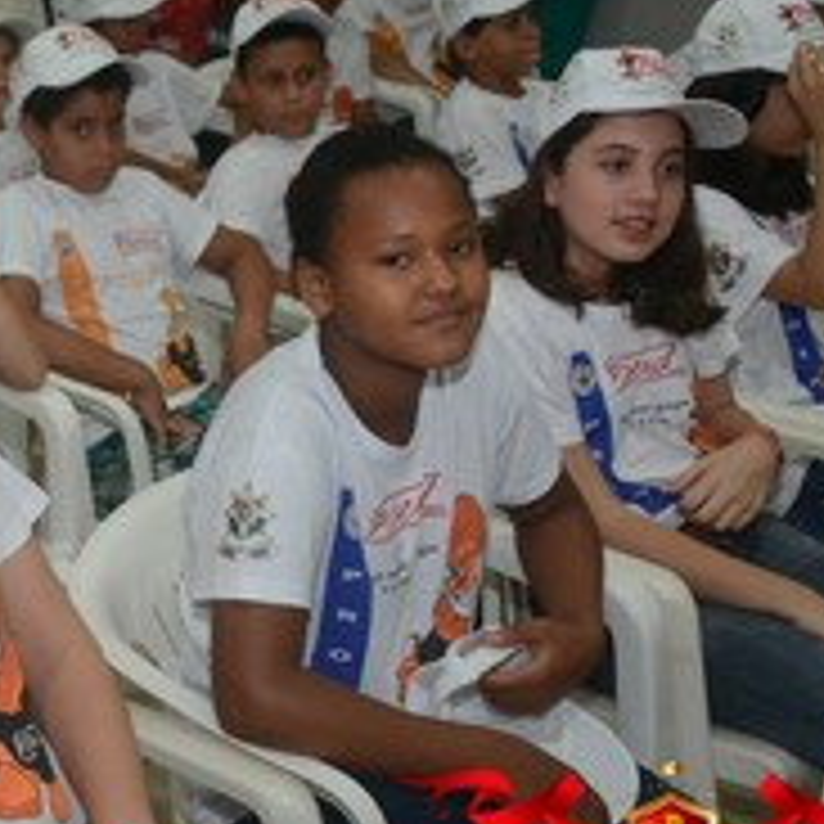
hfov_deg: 23.9
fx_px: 1858
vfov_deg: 25.0
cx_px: -5
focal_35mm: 69
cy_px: 378
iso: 1600
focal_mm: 22
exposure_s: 1/125
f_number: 3.8
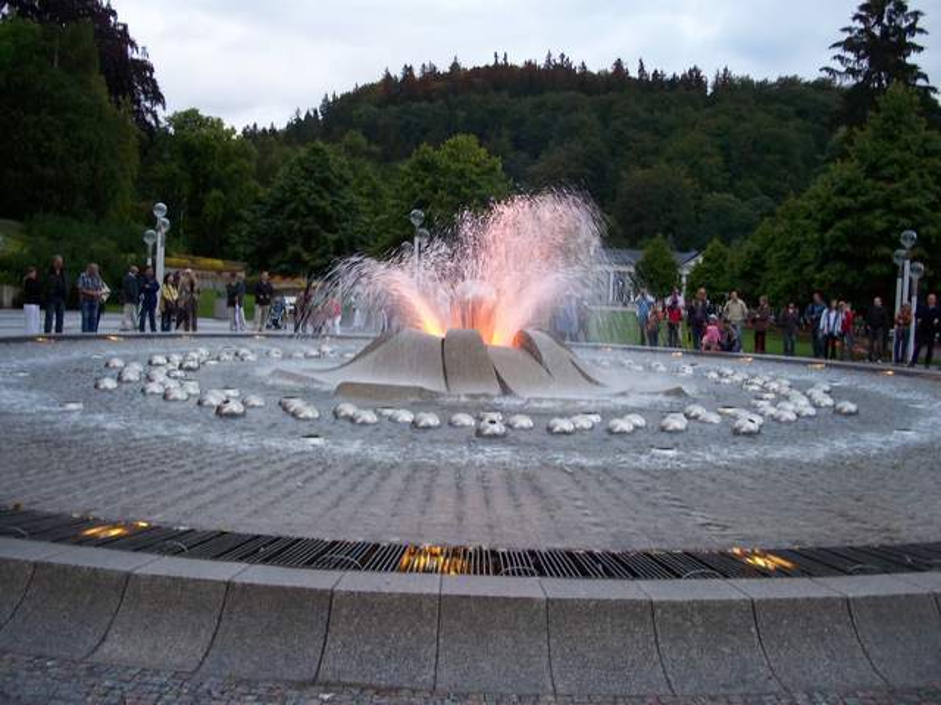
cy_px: 352
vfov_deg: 38.7
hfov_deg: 50.1
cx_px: 470
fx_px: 1006
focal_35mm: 37
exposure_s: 1/25
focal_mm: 7.8
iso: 200
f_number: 2.8
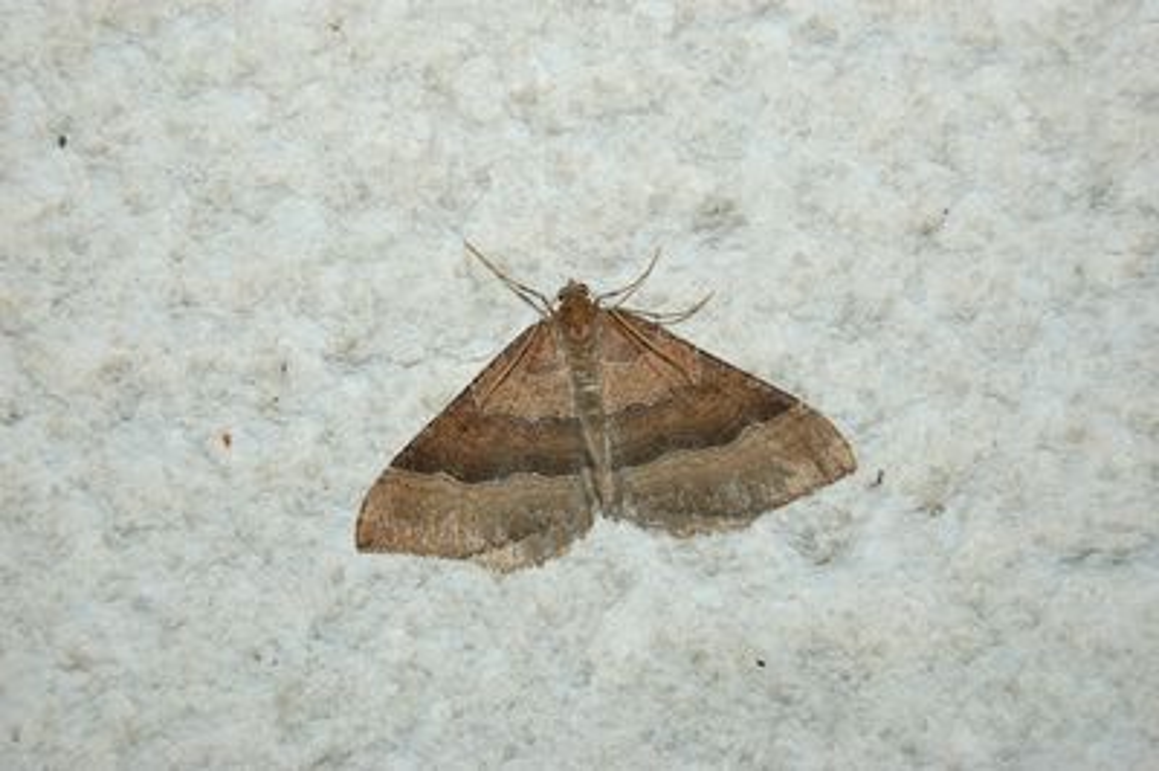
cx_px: 580
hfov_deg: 24.6
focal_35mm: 82
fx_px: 2654
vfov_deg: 16.5
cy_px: 386
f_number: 5.6
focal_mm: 55
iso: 200
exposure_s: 1/125
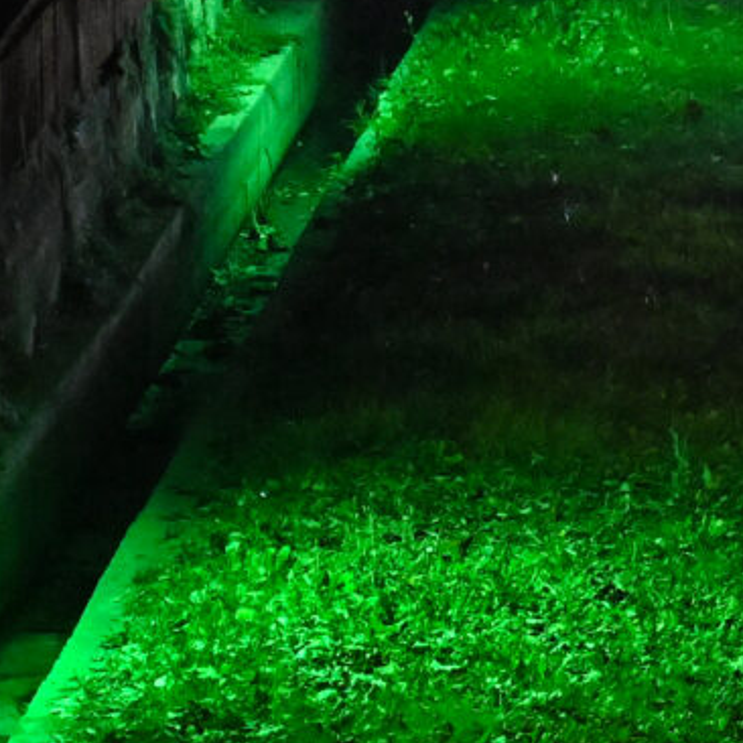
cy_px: -214
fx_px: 9519
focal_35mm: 392
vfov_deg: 4.5
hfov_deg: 4.3
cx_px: 2188
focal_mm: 66
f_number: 2.8
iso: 8000
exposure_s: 1/320
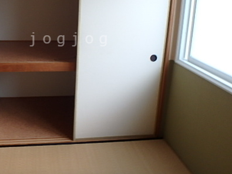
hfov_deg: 52.5
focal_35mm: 34
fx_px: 228
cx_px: 70
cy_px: 39
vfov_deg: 40.4
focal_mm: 3.7
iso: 200
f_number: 3.5
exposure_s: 1/40
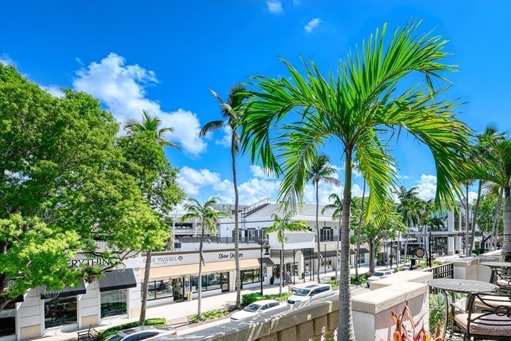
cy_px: 223
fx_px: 284
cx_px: 325
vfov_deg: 60.7
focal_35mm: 20
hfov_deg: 82.1
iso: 100
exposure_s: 1/400
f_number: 7.1
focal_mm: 10
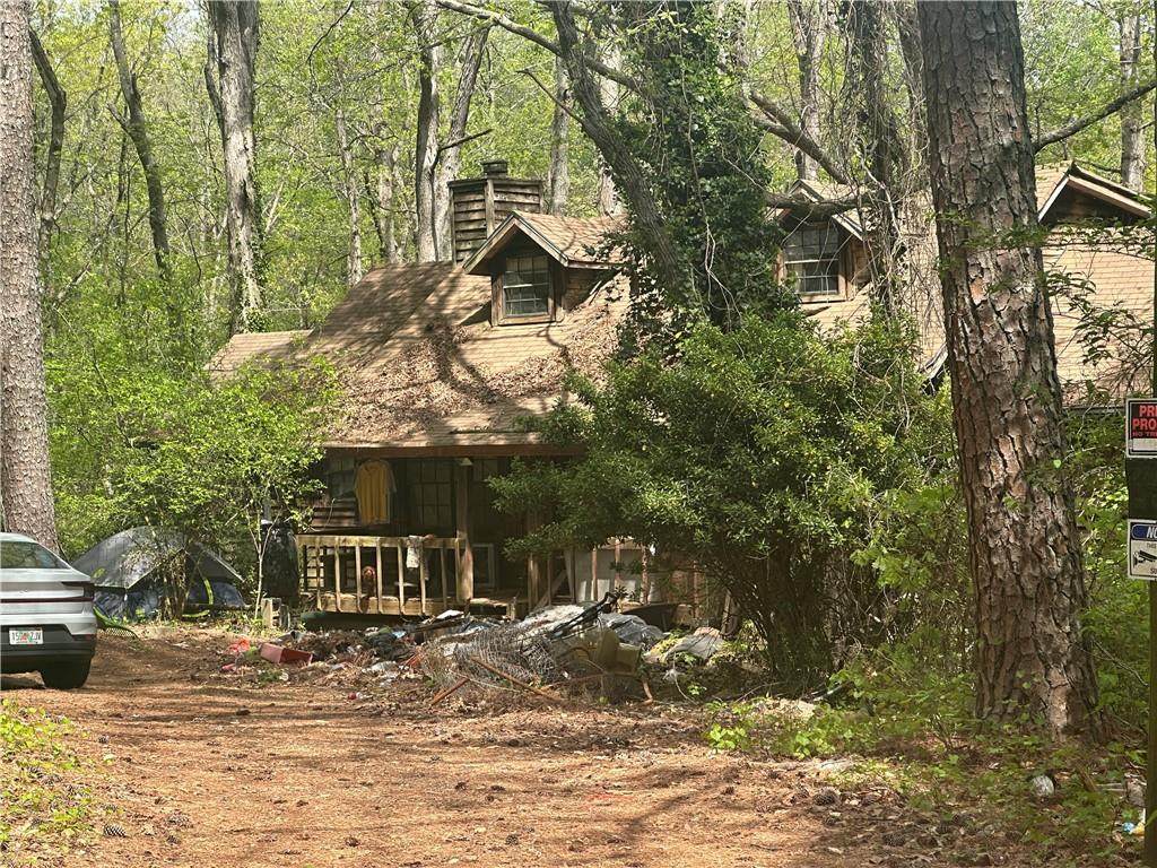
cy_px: 434
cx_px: 578
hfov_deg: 25.3
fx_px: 2574
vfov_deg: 19.1
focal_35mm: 77
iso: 32
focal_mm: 9
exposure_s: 1/215
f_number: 2.8
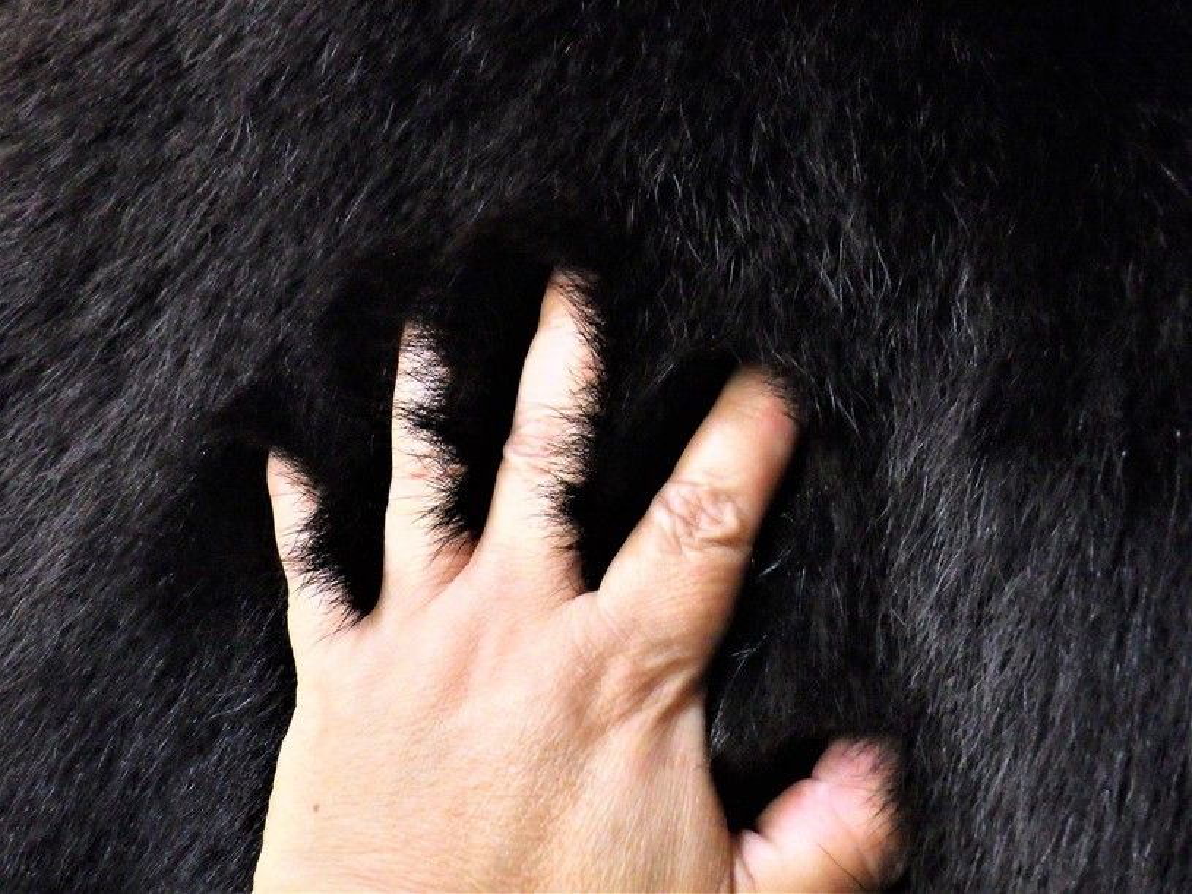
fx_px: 1171
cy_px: 447
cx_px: 596
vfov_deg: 41.8
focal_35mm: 34
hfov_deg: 54.0
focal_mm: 6.1
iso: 1600
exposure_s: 1/30
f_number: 3.8
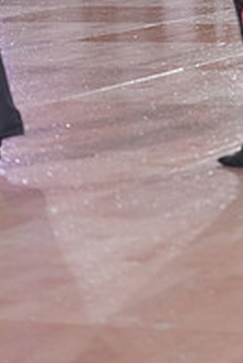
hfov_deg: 6.6
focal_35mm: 207
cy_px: -143
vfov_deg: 9.7
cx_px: 233
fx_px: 2092
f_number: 4
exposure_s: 1/400
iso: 2500
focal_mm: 70
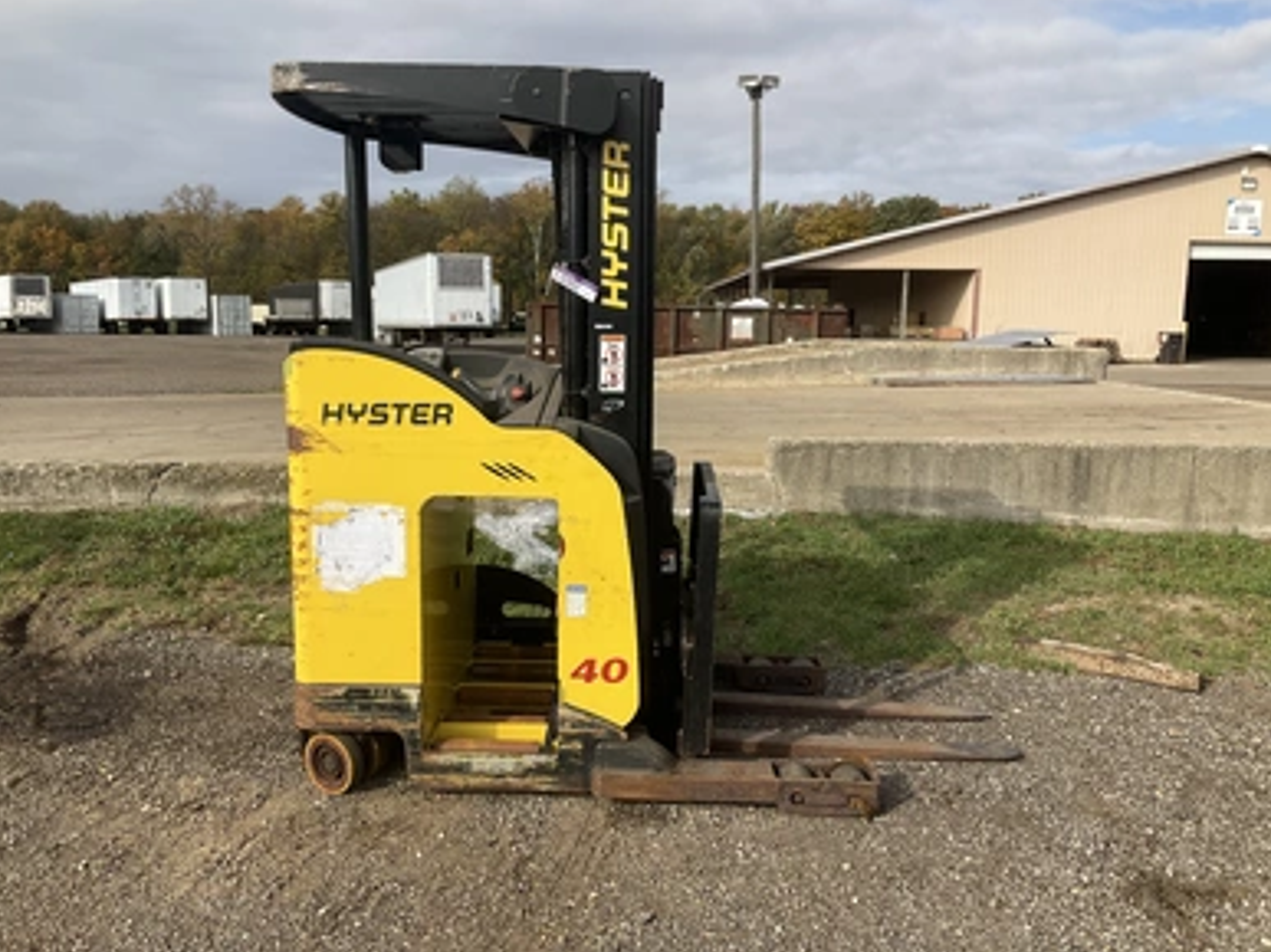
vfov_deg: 46.8
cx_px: 617
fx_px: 1101
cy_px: 479
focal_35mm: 30
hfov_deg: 60.0
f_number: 1.8
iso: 25
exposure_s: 1/1912
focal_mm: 3
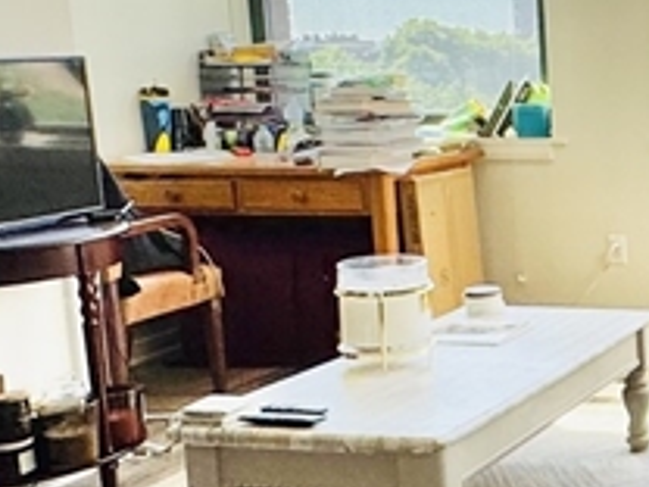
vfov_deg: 21.3
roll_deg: -0.1
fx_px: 1294
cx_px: 945
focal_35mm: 69
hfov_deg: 23.3
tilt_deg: -8.9
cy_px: 237
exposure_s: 1/361
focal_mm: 2.22
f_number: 2.2
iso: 40
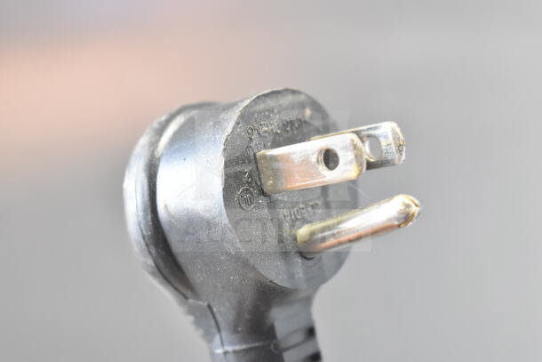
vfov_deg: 16.6
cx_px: 271
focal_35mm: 82
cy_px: 181
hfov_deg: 24.6
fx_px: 1242
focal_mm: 55
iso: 2500
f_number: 5.6
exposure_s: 1/100
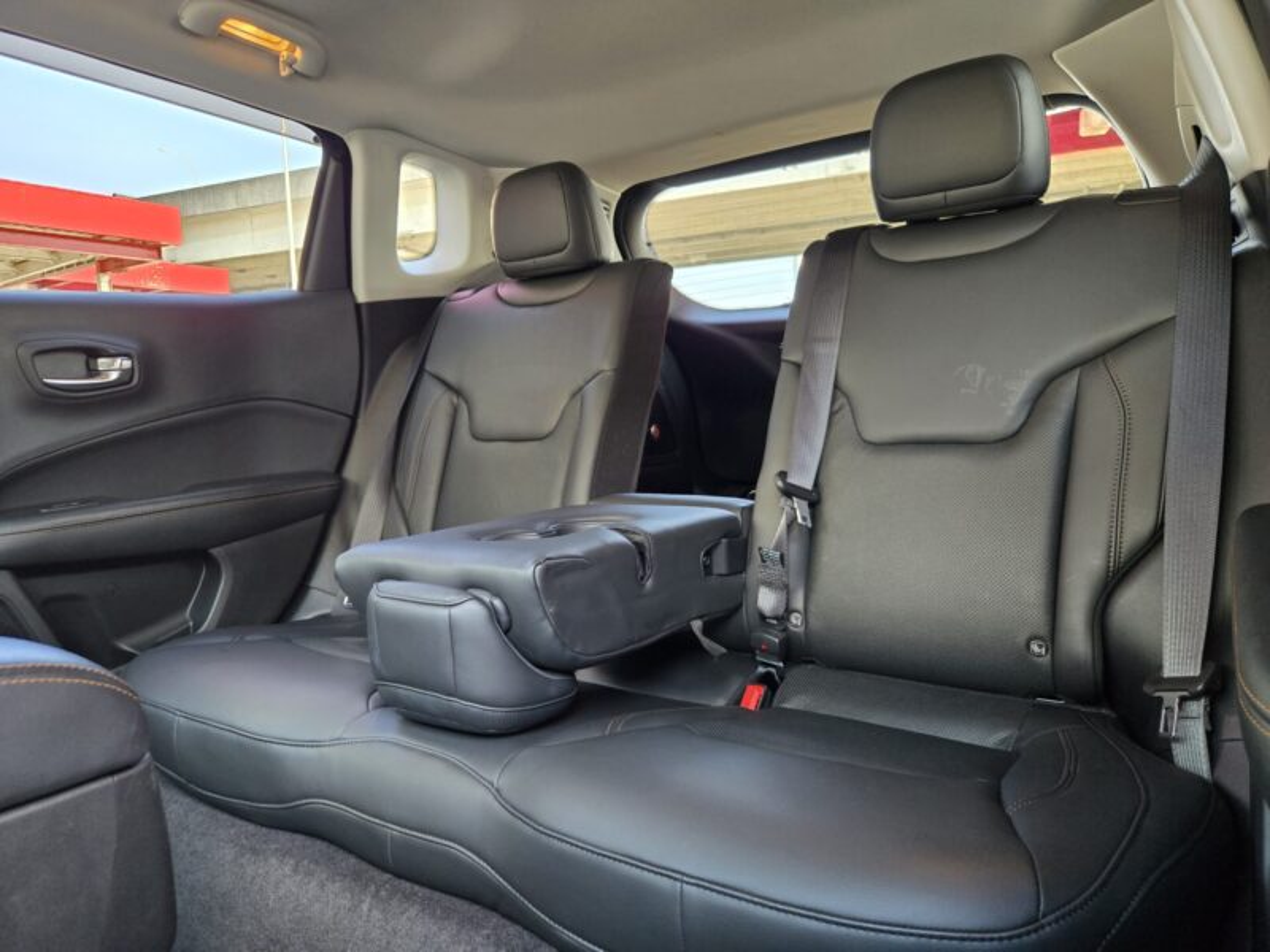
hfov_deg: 73.9
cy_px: 476
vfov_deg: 58.9
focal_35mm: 23
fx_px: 844
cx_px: 635
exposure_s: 1/100
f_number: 1.8
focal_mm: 5.4
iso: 400
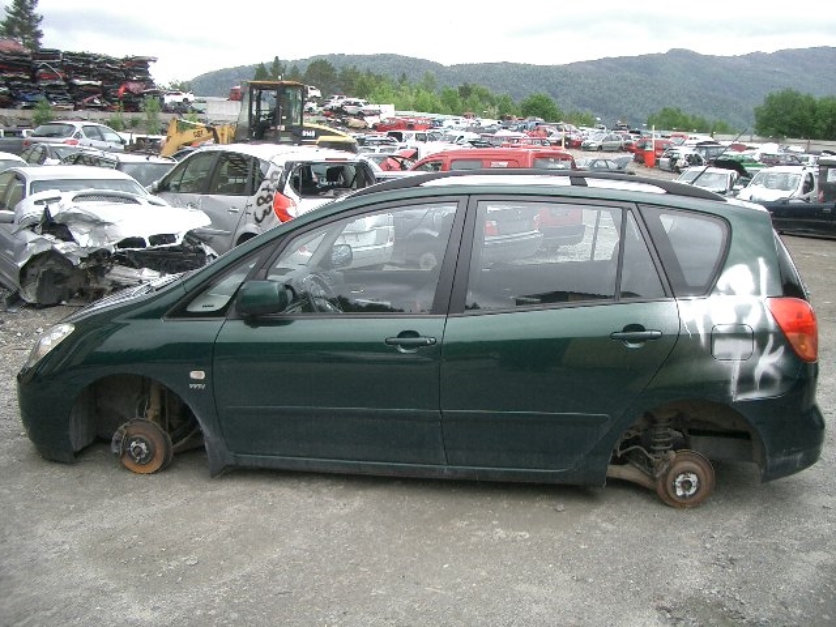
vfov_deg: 40.7
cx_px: 418
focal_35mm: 35
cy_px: 314
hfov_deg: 52.6
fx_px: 845
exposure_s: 1/160
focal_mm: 5.8
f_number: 2.6
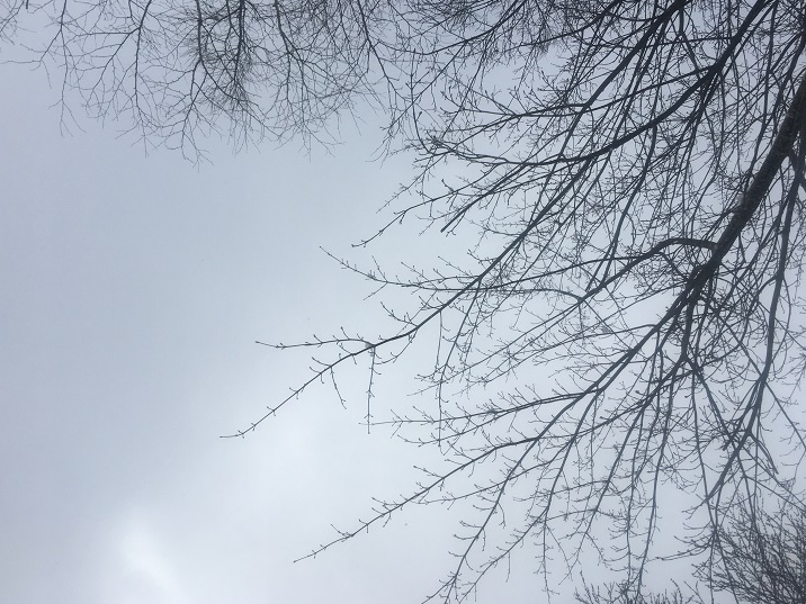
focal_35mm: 33
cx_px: 413
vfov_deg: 42.9
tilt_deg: +72.1
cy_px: 274
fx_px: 768
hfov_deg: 55.3
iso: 25
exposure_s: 1/2653
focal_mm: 4.15
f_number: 2.2
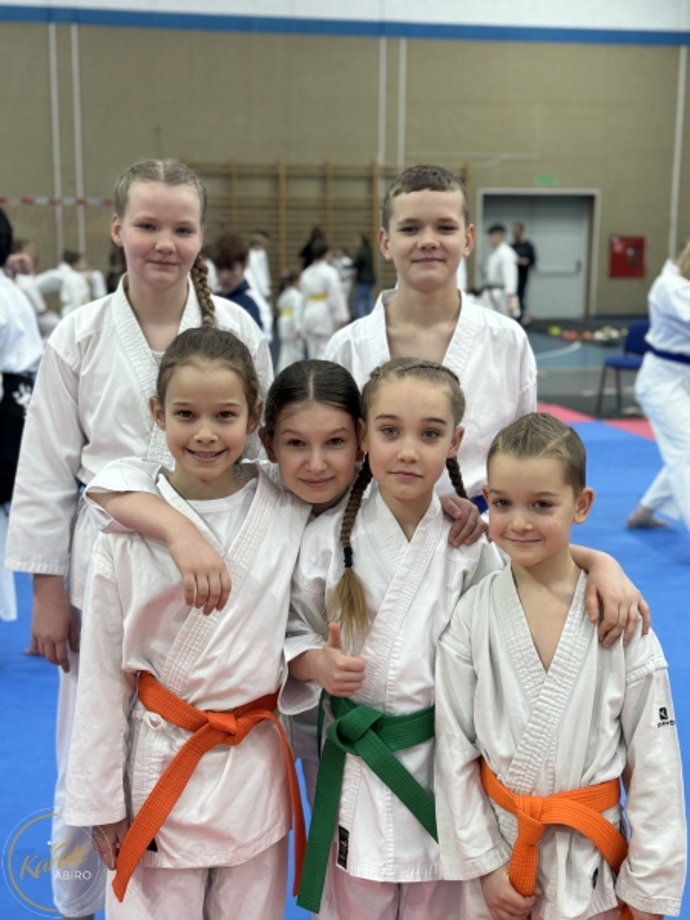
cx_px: 345
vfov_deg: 39.7
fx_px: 1276
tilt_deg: -9.0
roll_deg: -0.6
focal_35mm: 48
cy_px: 460
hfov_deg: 30.3
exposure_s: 1/100
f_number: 1.78
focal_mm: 6.86
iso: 80
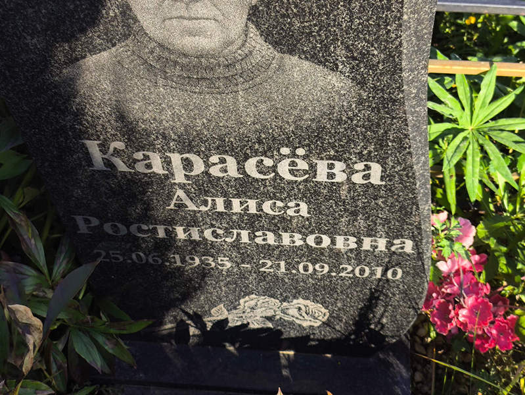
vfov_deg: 29.1
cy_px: 198
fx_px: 759
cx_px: 262
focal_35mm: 50
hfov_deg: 38.2
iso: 50
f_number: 1.7
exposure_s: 1/541
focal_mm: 4.71
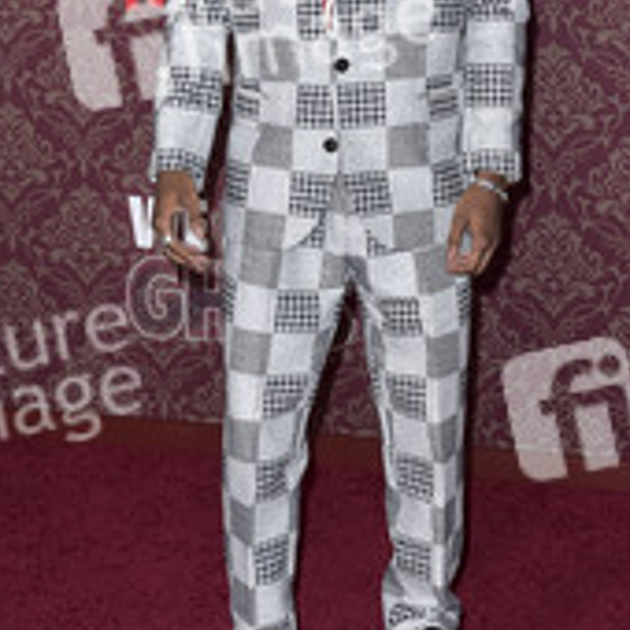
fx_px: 2059
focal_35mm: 100
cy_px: 208
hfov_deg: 17.4
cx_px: 358
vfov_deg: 17.4
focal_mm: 50
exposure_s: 1/250
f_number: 6.3
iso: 640
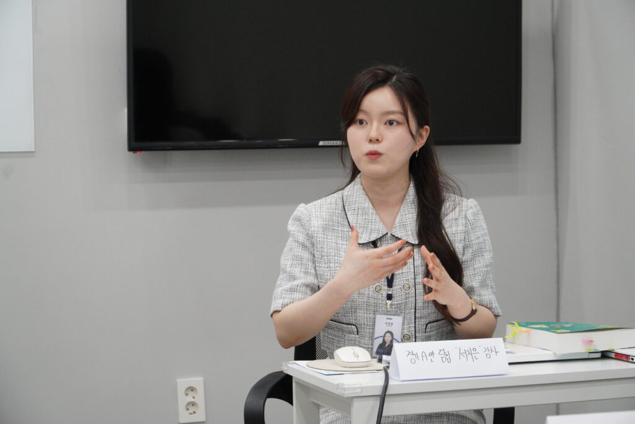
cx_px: 318
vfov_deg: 14.0
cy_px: 212
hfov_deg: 20.9
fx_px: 1720
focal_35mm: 98
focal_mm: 65
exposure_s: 1/200
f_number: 5.6
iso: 2000
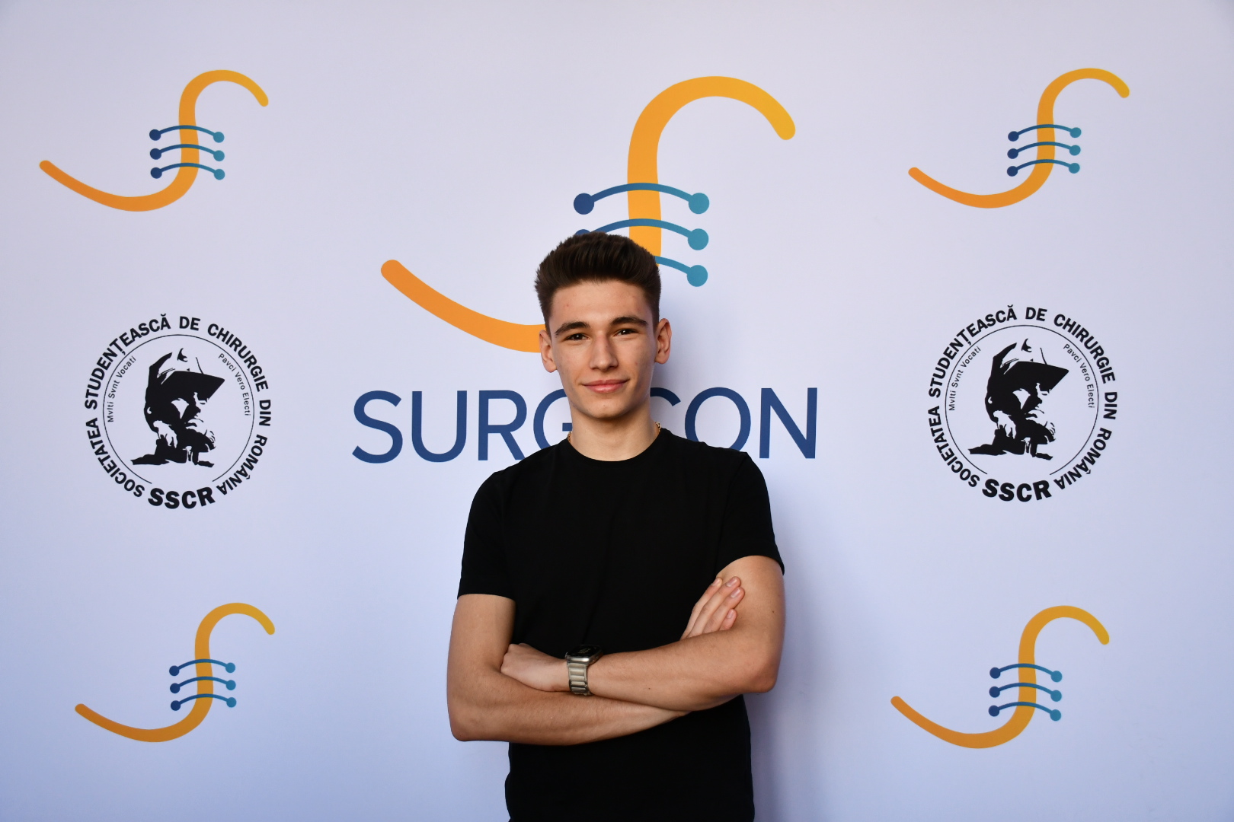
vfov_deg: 38.9
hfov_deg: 55.8
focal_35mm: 34
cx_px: 617
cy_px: 411
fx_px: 1165
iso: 720
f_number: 3.8
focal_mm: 23
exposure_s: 1/250
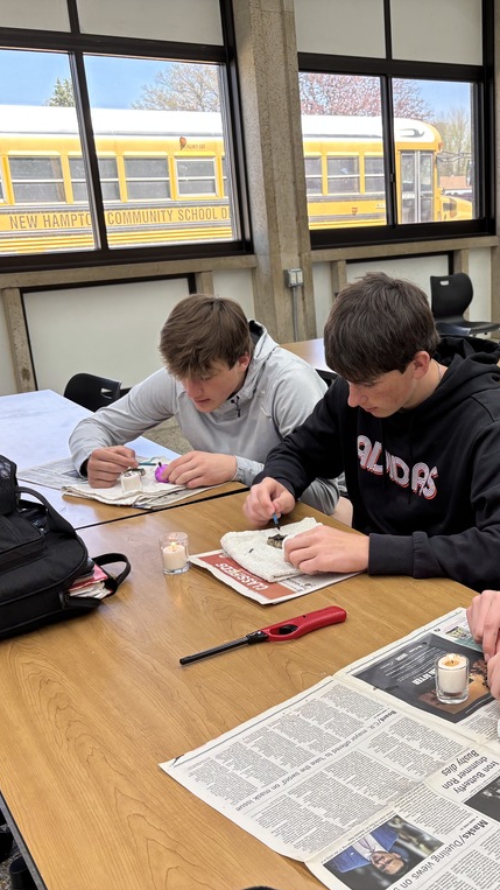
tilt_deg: -15.6
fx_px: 896
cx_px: 423
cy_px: 446
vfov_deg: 52.8
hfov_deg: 30.2
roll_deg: +2.5
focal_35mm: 38
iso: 80
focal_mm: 5.96
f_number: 1.6
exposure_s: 1/60
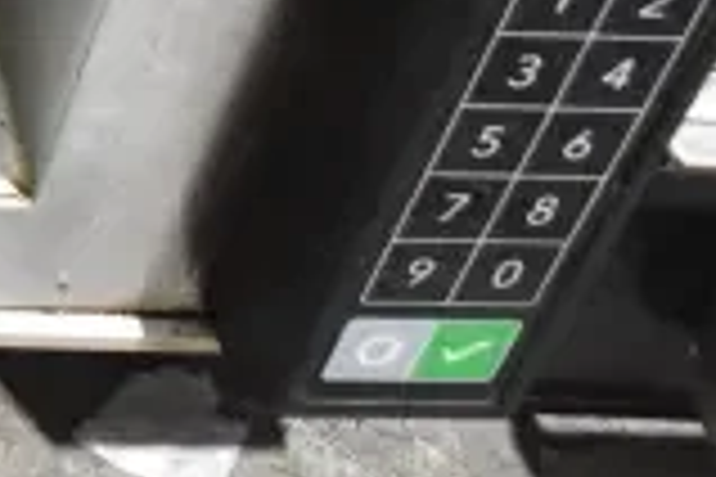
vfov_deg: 11.2
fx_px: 2287
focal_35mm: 115
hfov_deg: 15.3
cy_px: -326
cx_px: -572
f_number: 6.3
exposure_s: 1/160
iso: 6400
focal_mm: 20
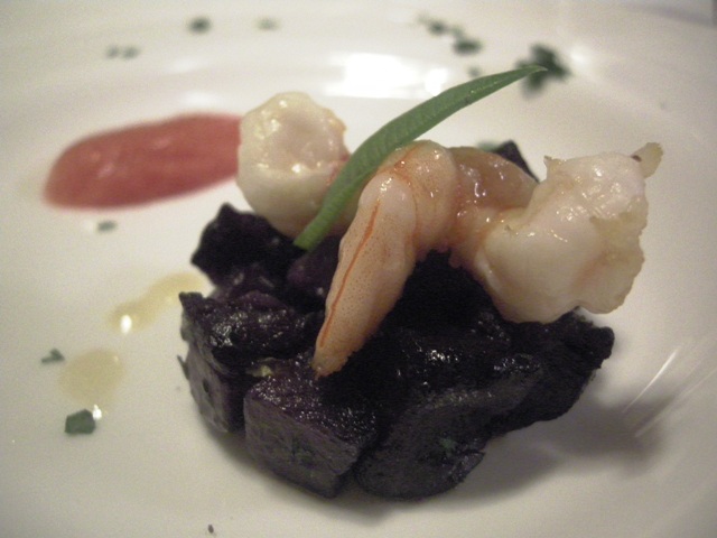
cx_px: 358
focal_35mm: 36
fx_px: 746
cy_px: 269
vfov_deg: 39.7
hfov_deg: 51.4
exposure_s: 1/33.5
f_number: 2.7
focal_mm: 7.5
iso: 1600
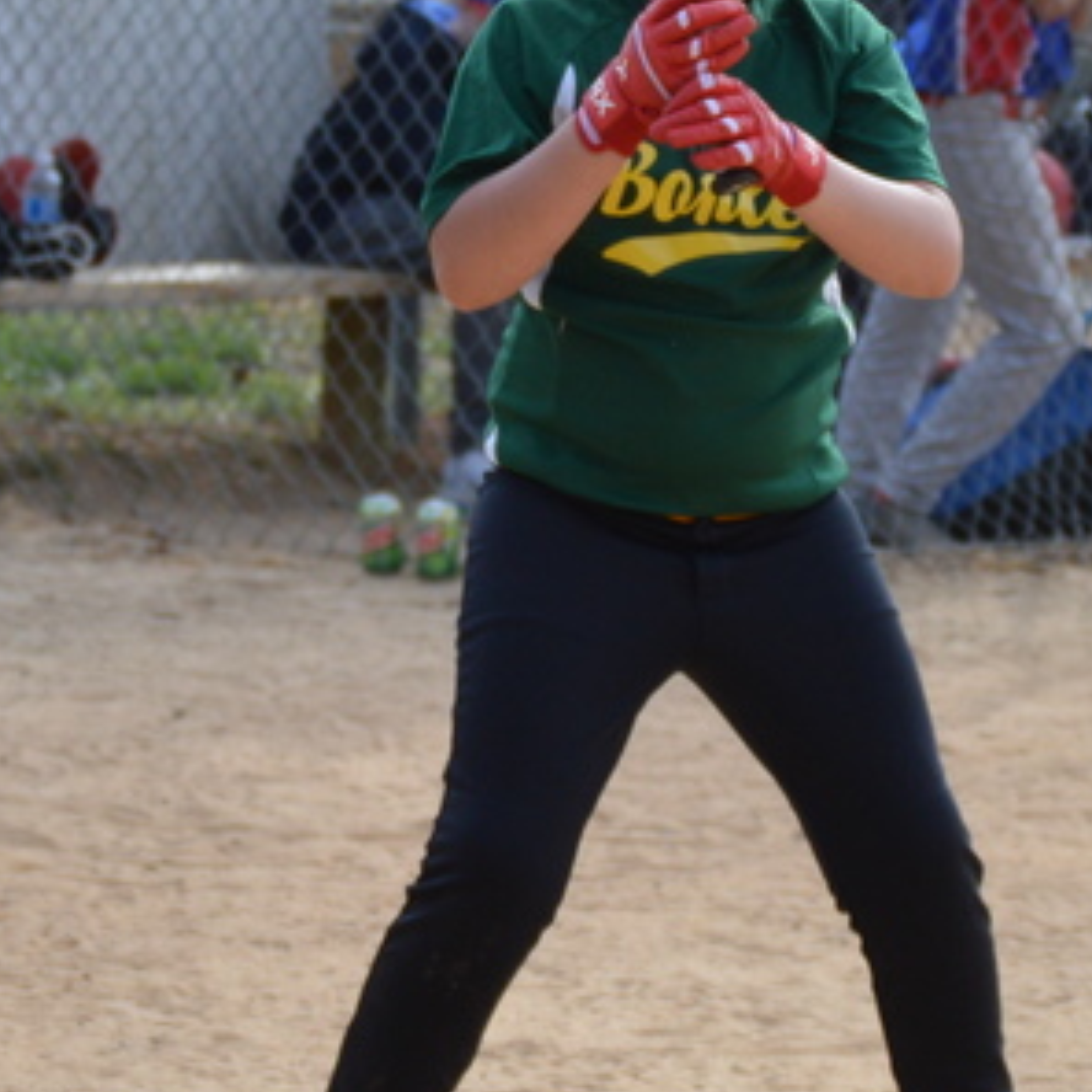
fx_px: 11795
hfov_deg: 5.3
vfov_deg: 5.3
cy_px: 363
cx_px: 428
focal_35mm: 330
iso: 400
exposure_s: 1/1000
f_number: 4.5
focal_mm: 75
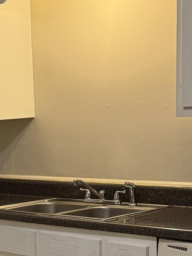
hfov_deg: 15.2
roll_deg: +1.9
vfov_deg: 19.7
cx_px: 38
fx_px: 717
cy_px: 245
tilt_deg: -10.6
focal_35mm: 97
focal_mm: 6.76
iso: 250
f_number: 1.78
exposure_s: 1/60
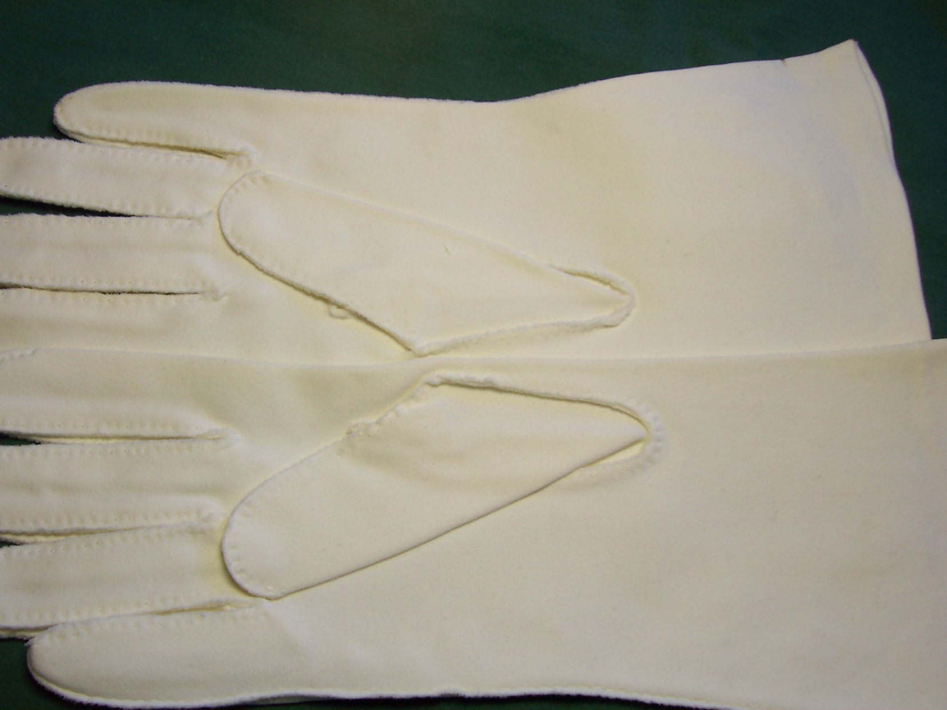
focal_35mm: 37
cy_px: 355
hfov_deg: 50.1
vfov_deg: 38.7
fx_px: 1012
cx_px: 474
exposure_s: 1/90
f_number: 2.8
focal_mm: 5.6
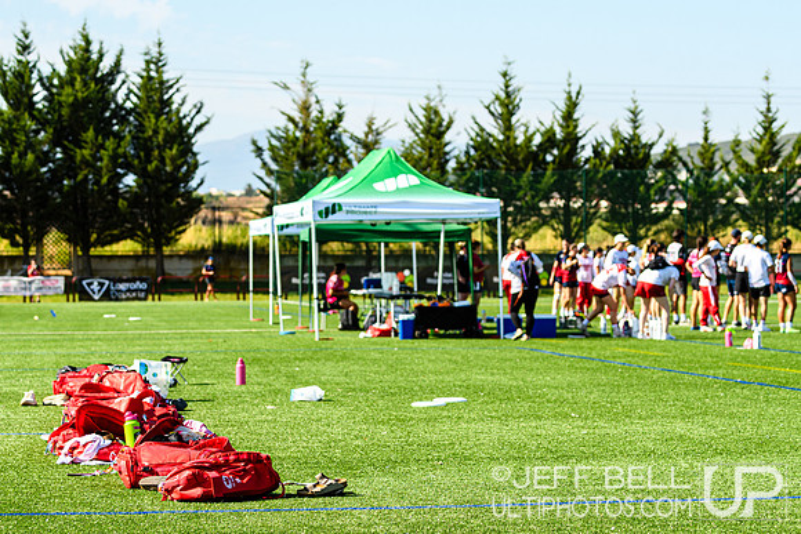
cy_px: 270
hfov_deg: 18.1
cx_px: 370
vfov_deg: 12.1
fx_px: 2514
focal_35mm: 113
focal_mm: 70
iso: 200
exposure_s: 1/1600
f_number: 4
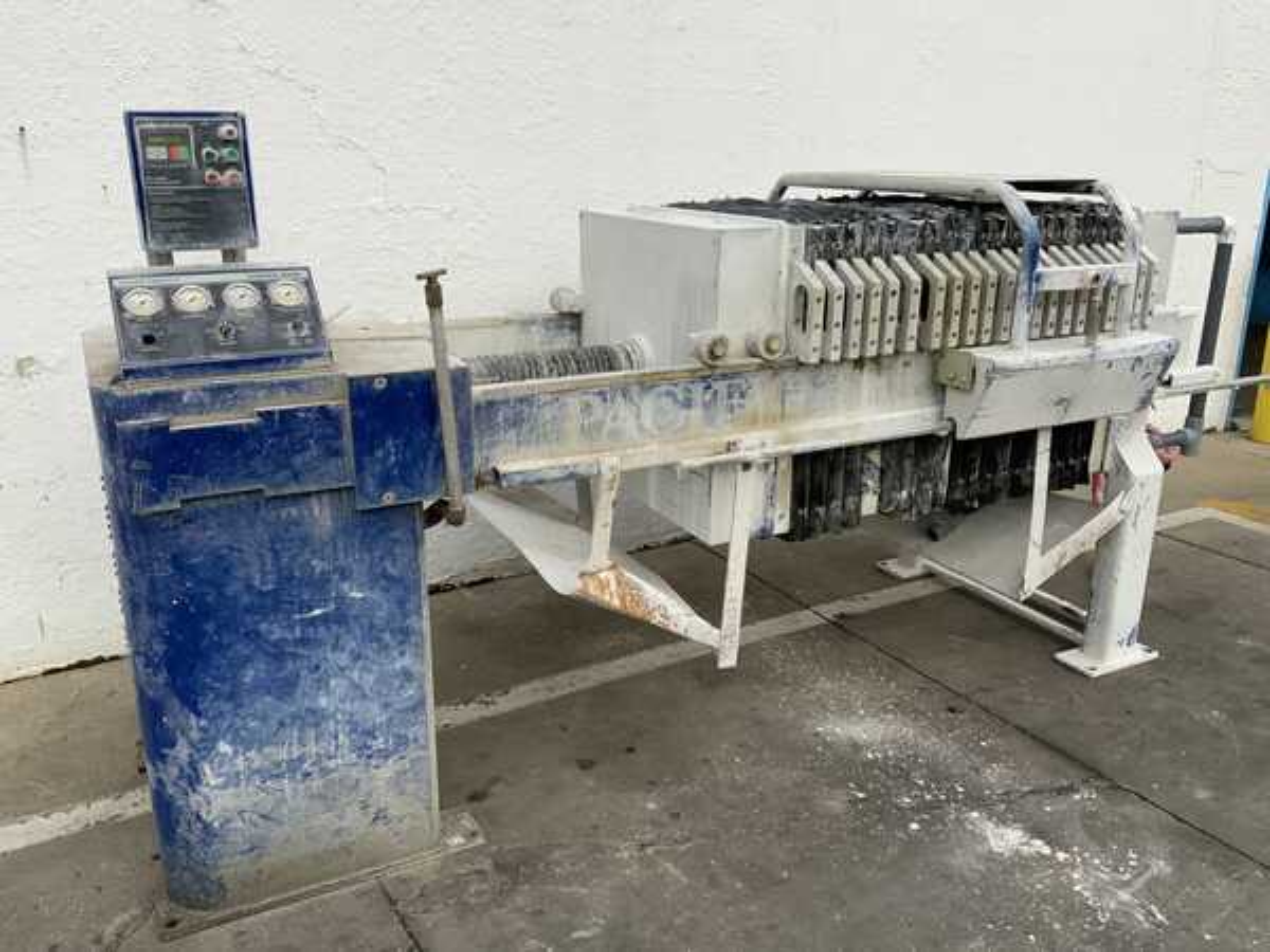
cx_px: 635
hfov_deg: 61.7
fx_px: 1064
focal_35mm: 29
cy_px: 476
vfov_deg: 48.2
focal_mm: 3
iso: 16
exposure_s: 1/1311
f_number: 1.8
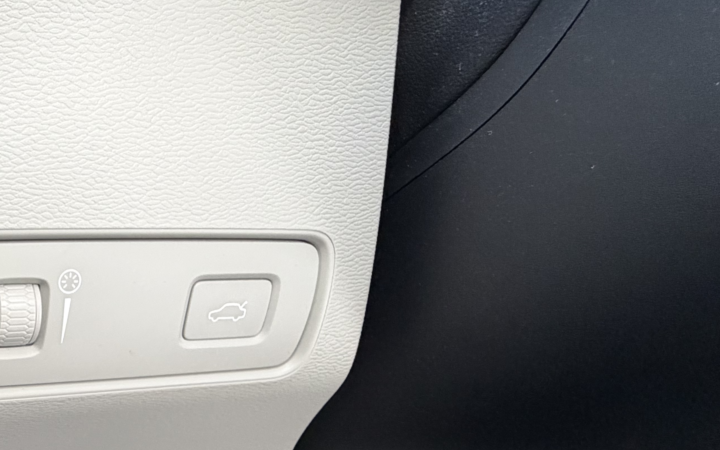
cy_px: 329
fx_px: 647
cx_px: -21
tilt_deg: -6.8
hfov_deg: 47.0
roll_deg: +0.9
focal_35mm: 33
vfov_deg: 37.5
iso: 320
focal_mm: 2.22
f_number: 2.2
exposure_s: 1/121
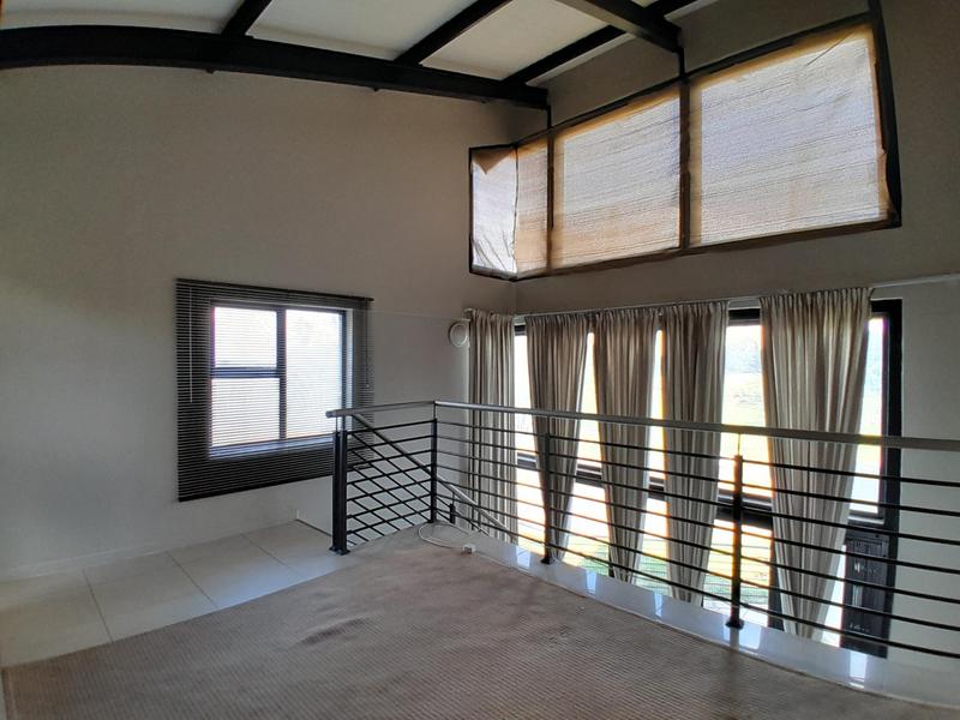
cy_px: 360
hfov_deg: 91.0
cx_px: 480
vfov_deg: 74.7
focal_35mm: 17
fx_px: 471
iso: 50
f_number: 2.2
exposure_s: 1/60
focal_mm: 1.46
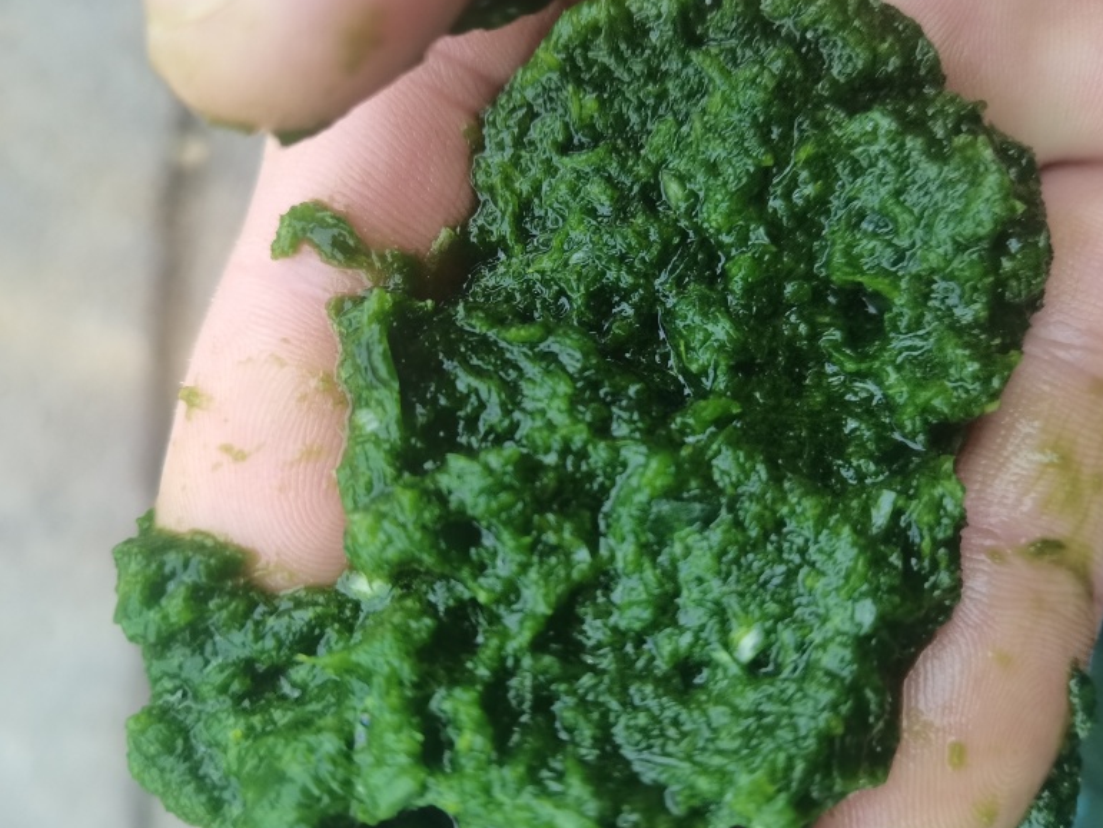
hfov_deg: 63.4
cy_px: 422
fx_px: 893
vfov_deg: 49.8
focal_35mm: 28
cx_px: 567
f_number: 1.9
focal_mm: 4.94
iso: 640
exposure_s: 1/25
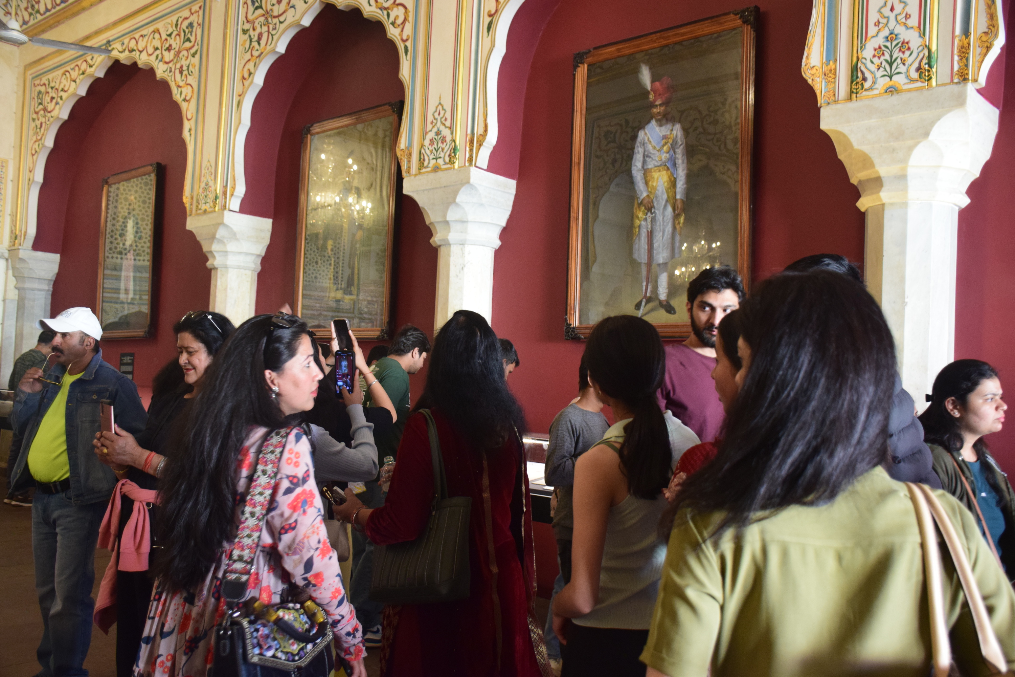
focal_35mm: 34
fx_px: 973
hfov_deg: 55.1
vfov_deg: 38.4
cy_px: 338
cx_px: 508
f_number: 4.5
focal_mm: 23
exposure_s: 1/60
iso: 1600
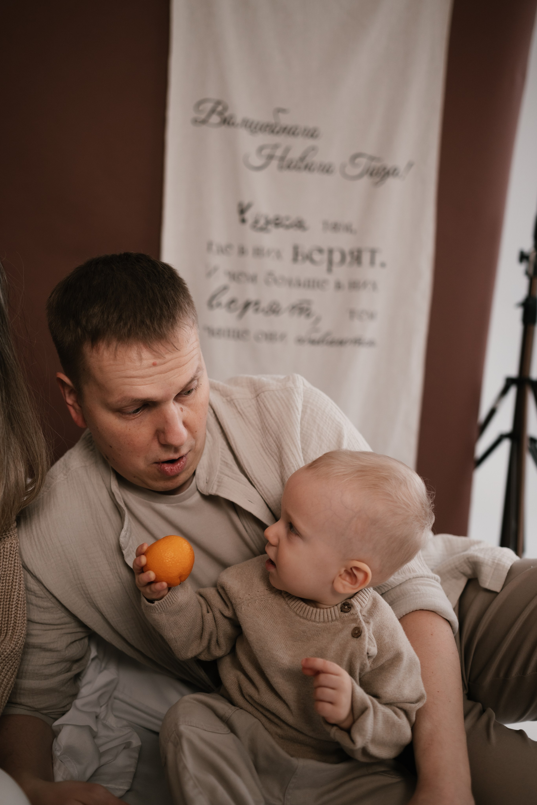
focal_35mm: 35
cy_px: 402
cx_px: 268
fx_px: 782
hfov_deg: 37.9
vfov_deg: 54.4
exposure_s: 1/320
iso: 320
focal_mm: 35
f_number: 2.2
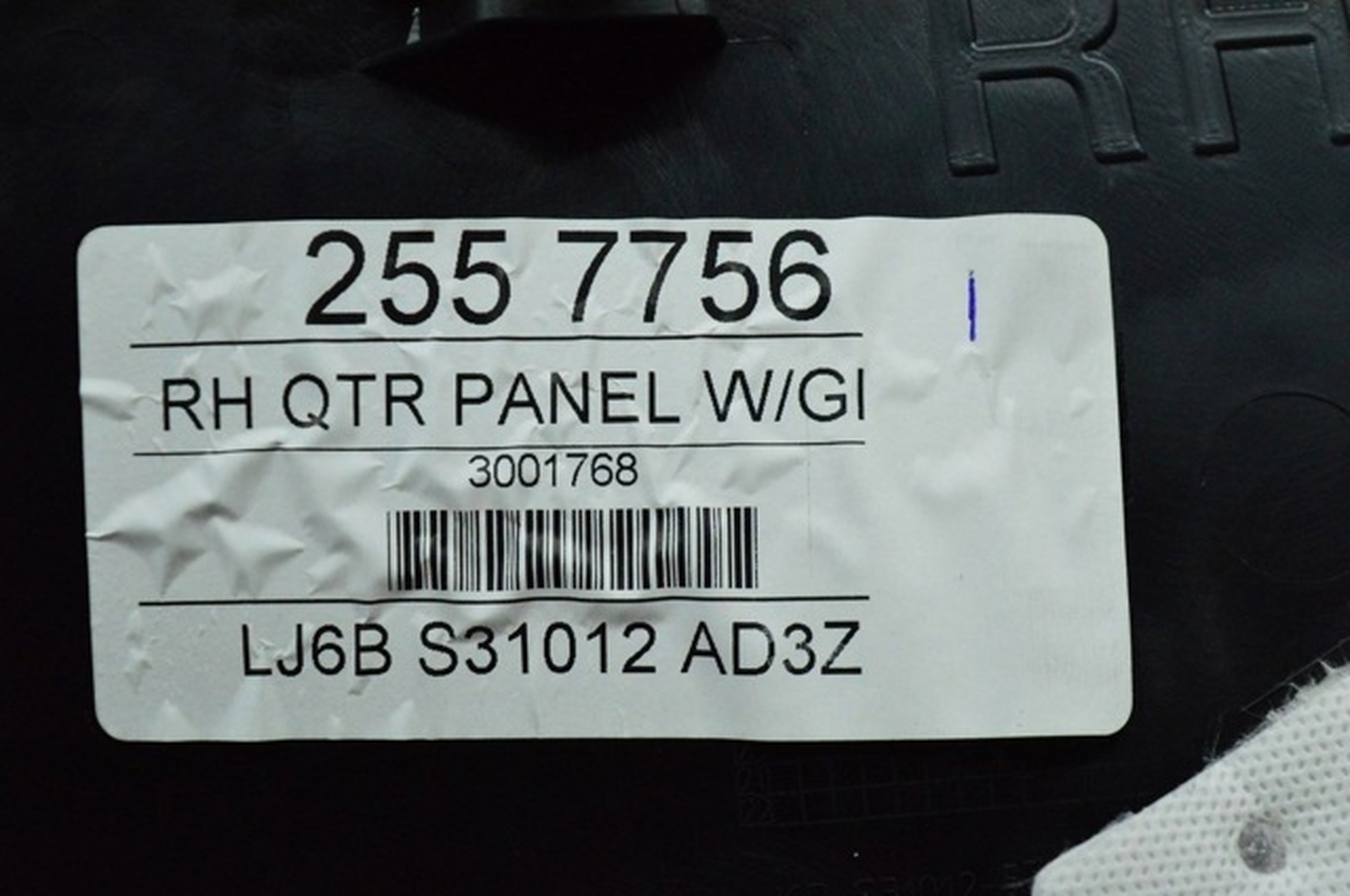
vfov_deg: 16.5
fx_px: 3090
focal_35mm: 82
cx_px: 675
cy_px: 448
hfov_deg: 24.6
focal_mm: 55
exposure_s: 1/640
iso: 6400
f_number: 6.3
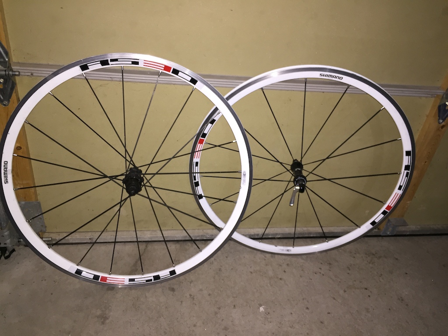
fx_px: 375
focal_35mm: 29
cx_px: 224
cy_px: 168
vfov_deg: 48.2
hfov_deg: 61.7
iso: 100
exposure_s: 1/16
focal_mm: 4.15
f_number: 2.2
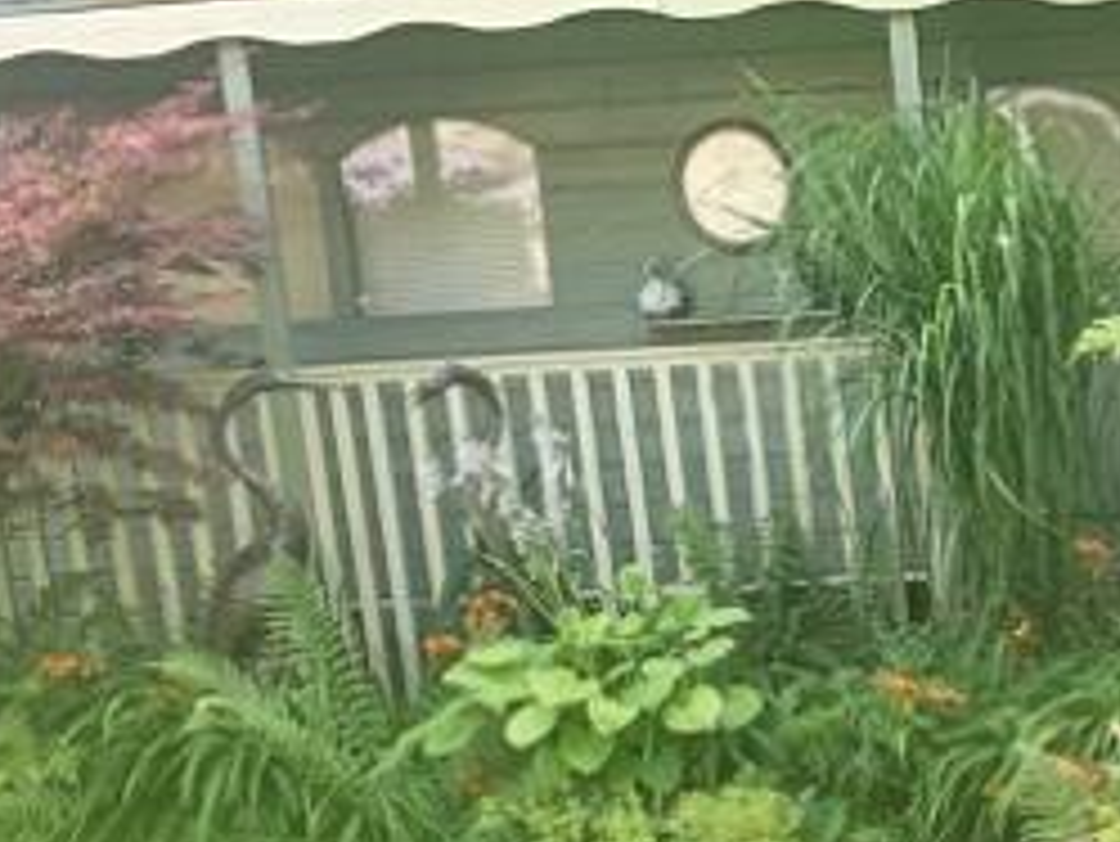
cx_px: 1489
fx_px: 3464
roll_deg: +3.3
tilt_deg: -16.5
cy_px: 1445
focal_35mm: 107
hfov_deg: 17.2
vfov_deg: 12.8
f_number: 1.8
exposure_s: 1/356
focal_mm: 4.25
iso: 25
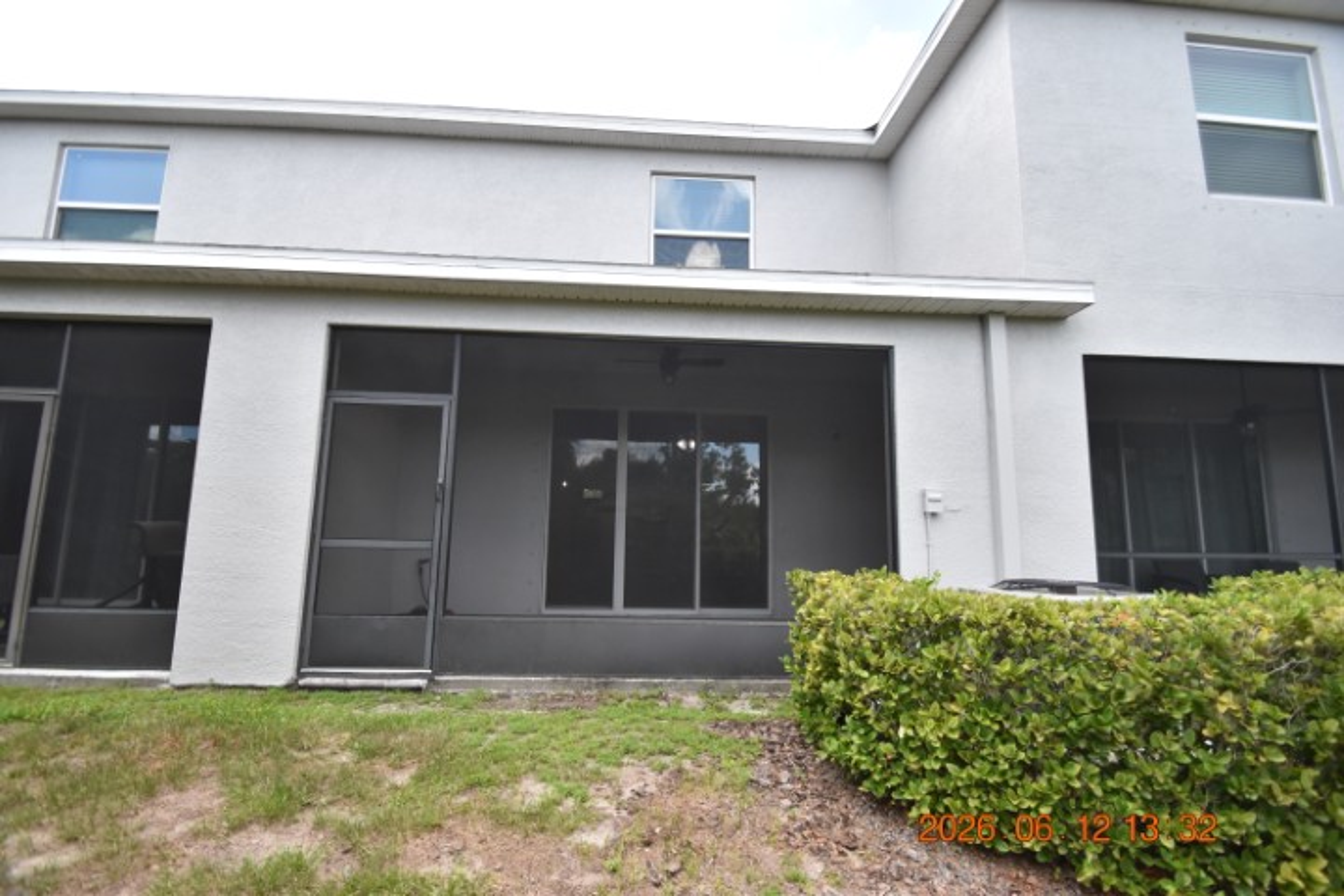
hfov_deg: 100.4
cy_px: 448
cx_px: 672
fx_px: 560
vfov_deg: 77.3
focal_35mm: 15
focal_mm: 10
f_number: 3.5
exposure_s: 1/2000
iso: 800
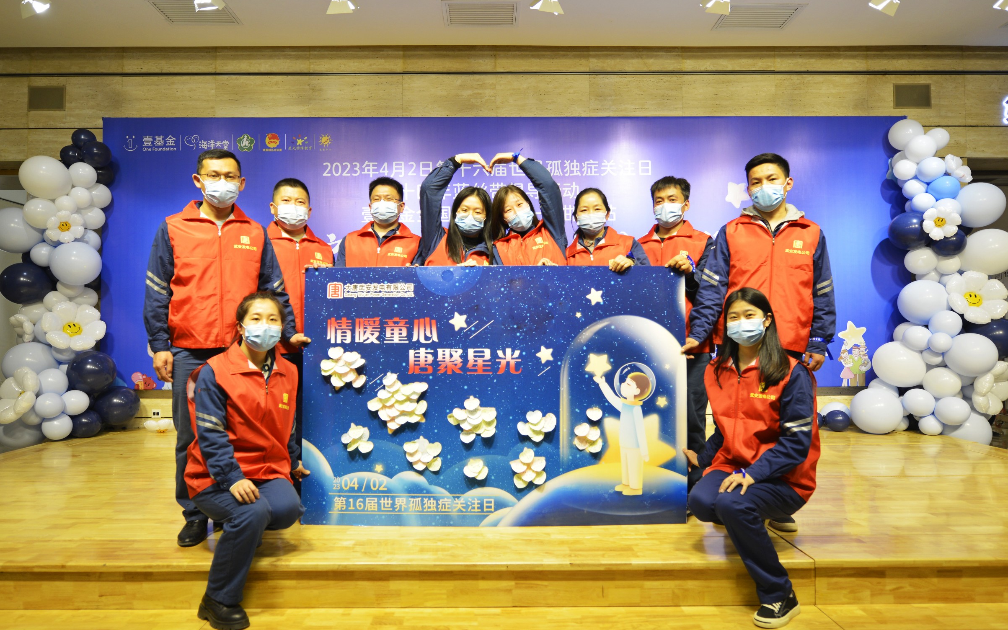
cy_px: 346
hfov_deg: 91.1
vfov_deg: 64.9
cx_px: 504
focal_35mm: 18
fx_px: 495
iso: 280
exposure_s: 1/80
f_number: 2.8
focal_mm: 17
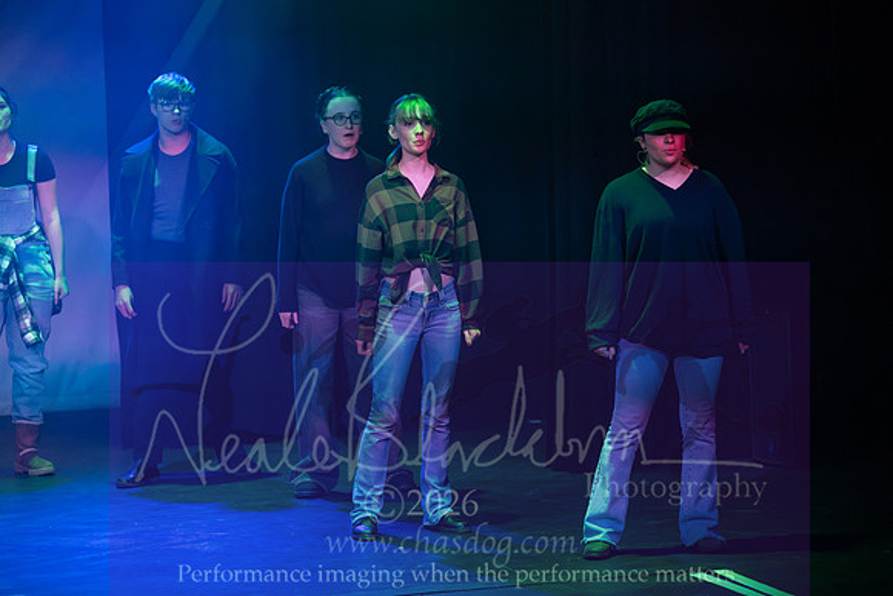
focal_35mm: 145
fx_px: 3597
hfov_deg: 14.2
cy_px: 298
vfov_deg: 9.5
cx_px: 446
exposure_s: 1/800
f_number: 4
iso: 5000
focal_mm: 145
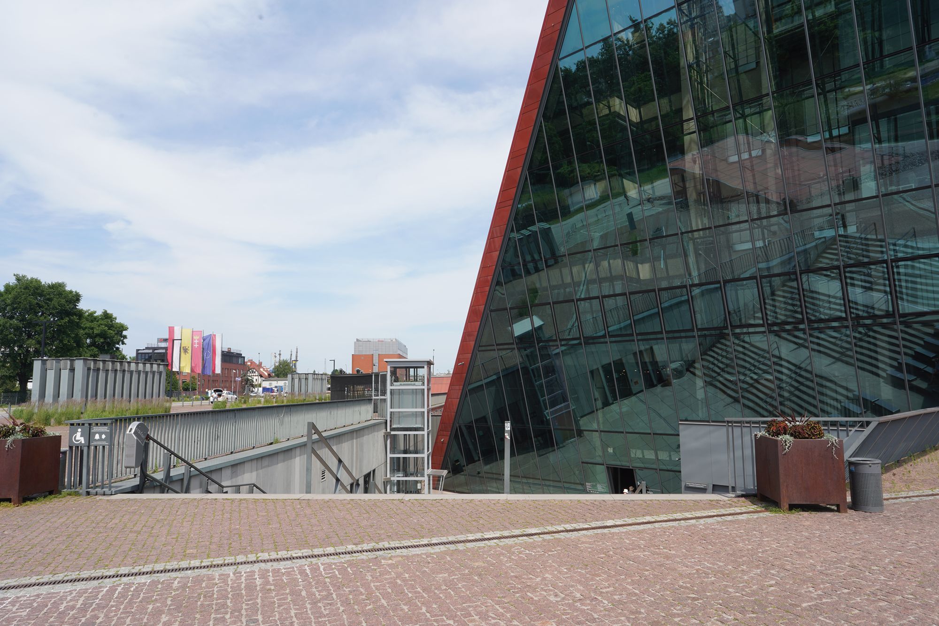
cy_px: 313
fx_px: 626
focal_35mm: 24
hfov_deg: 73.7
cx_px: 470
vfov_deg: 53.1
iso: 100
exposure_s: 1/60
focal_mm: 24
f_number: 16
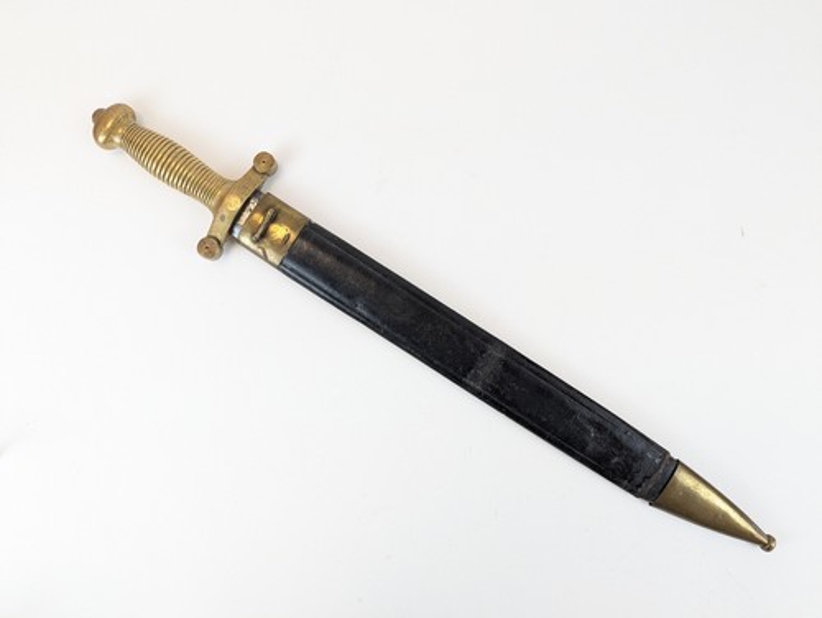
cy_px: 309
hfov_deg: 71.5
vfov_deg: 56.9
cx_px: 411
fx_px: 570
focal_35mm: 24
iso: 92
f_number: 1.85
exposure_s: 1/104
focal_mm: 6.81
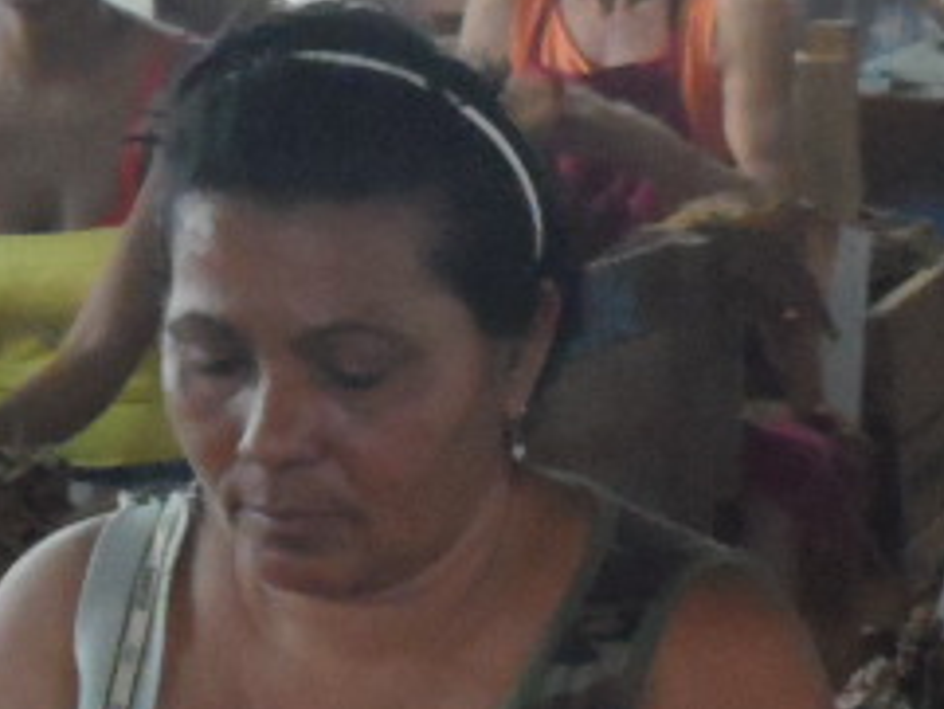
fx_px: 10068
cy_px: 392
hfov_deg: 5.4
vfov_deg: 4.0
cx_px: 403
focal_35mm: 369
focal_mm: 15.9
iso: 800
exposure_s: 1/15
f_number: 5
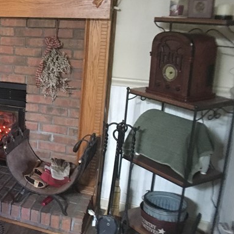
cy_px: 89
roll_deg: -0.4
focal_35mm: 68
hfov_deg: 23.8
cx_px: -23
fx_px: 520
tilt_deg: -10.3
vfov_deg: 25.3
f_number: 2.2
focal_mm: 4.15
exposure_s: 1/15
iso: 500
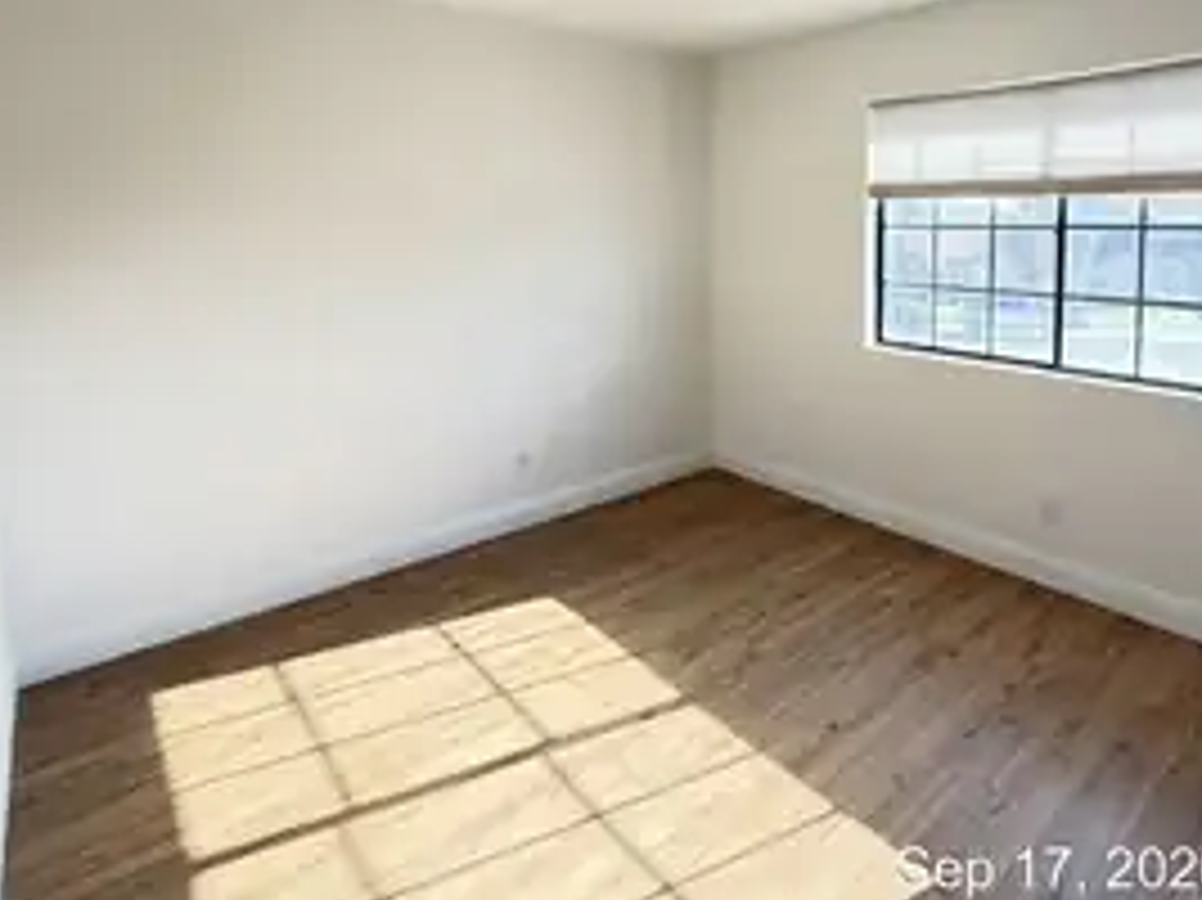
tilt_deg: -5.0
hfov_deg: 77.7
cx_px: 747
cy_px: 279
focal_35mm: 21
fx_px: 729
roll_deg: -0.4
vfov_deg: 61.4
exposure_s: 1/121
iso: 64
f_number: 2.2
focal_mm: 2.22
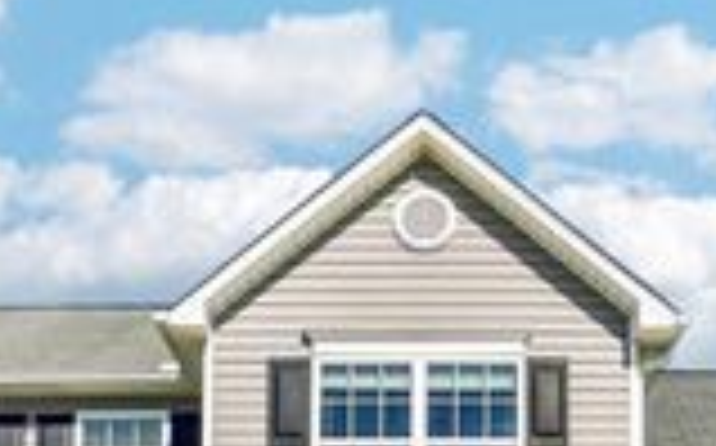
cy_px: 570
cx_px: 392
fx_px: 936
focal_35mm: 48
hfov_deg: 41.8
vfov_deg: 23.8
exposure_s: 1/640
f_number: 8
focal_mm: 10
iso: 100
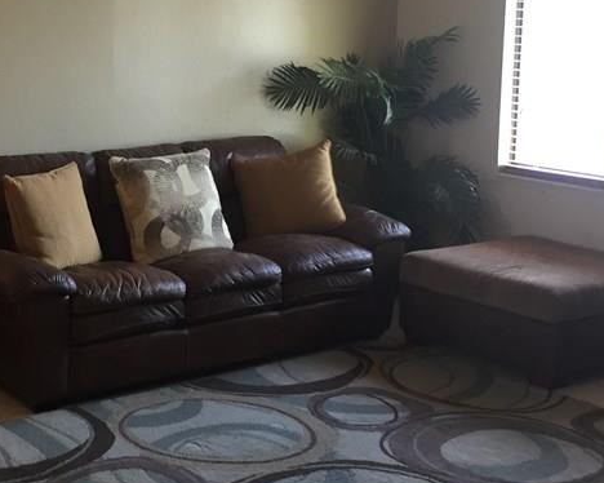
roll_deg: -1.1
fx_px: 1108
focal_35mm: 62
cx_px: 181
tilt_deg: -8.8
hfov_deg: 30.2
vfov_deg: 24.4
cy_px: 150
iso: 64
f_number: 2.2
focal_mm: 4.15
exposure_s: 1/30
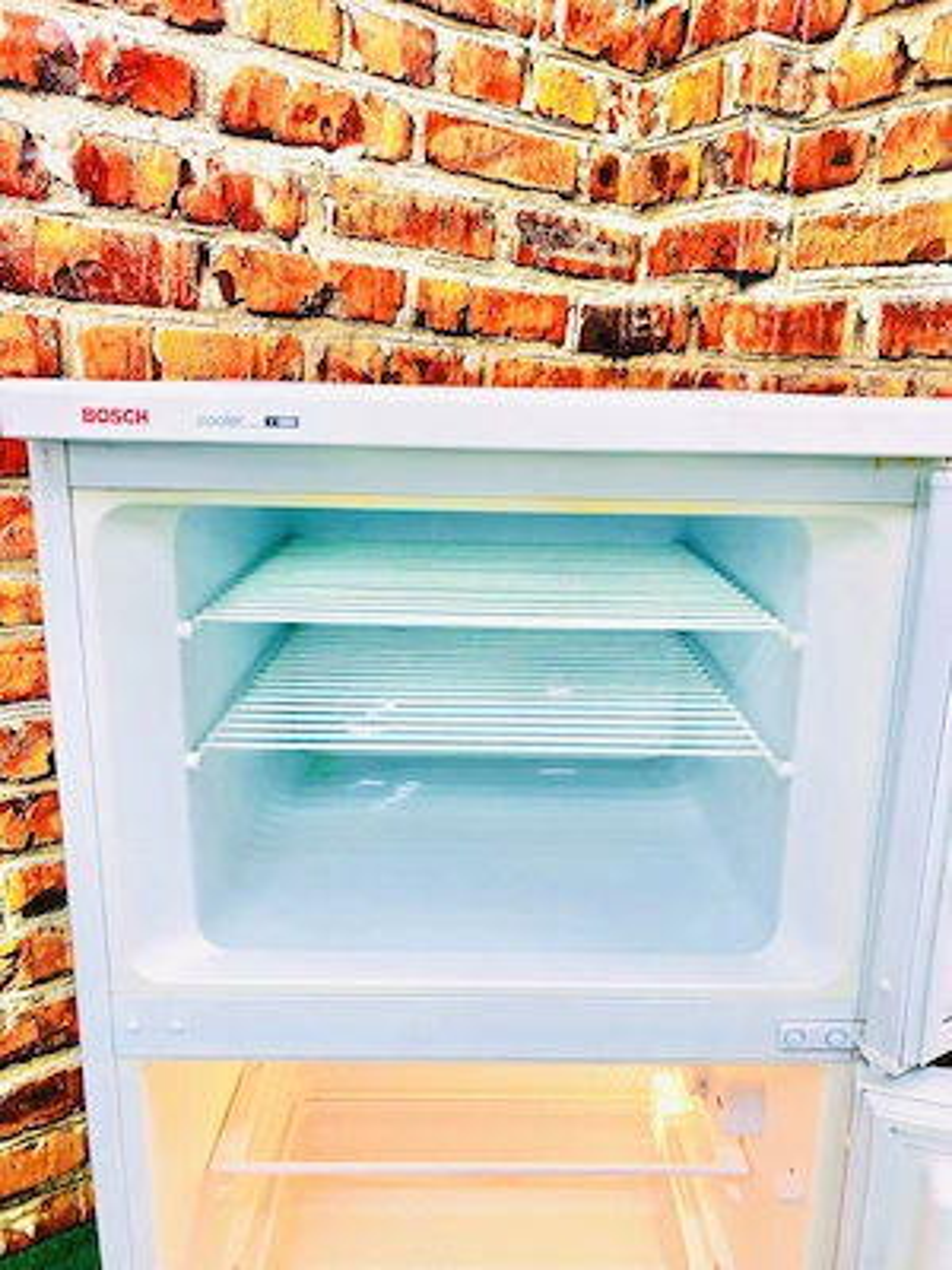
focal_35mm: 28
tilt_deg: -14.8
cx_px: 476
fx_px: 1027
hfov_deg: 49.7
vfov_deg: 63.4
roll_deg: -1.7
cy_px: 635
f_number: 1.8
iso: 40
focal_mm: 3.99
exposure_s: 1/25
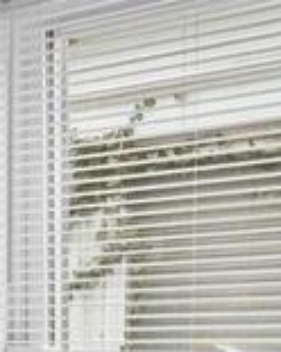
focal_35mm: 152
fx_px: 1584
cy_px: 361
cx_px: -968
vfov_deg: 12.5
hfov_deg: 6.8
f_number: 7.1
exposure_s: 1/8
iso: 1250
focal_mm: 17.5
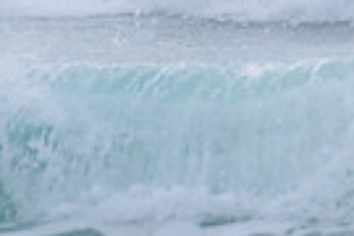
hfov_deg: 0.8
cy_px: -160
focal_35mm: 2641
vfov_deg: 0.5
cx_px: 601
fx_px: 25968
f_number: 5.6
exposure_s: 1/1600
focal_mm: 500
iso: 640
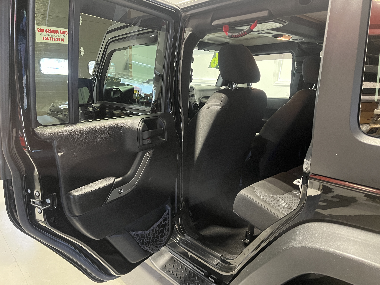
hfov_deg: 67.3
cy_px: 142
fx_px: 285
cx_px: 190
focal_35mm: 26
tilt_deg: -11.3
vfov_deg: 53.1
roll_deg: -1.4
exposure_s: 1/40
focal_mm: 5.1
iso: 500
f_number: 1.6
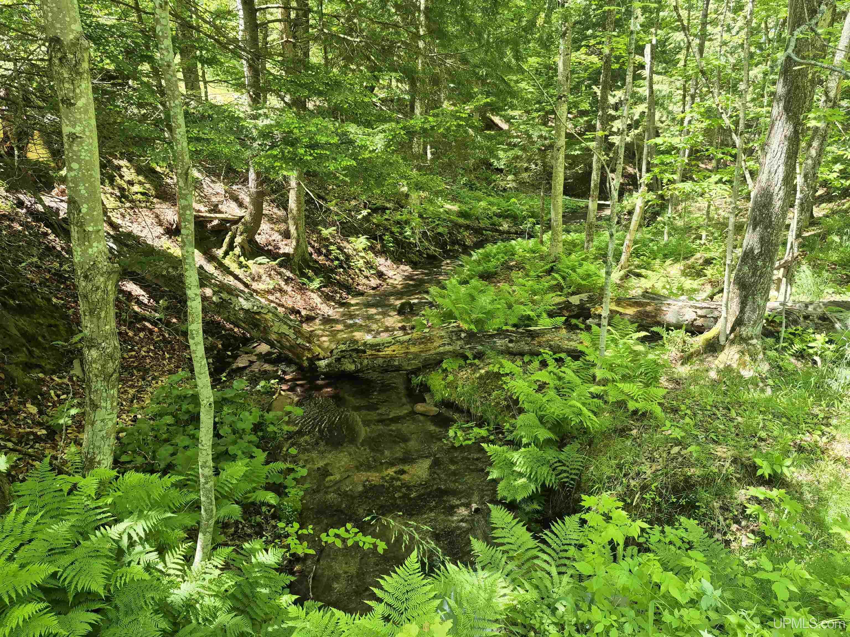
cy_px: 318
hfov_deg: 73.9
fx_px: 565
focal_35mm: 23
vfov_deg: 58.9
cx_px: 425
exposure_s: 1/180
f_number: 1.8
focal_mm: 5.4
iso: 100
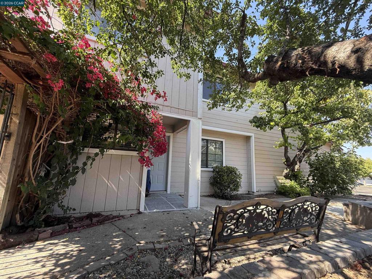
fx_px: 150
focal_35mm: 14
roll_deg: -3.1
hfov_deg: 102.1
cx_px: 186
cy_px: 140
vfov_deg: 85.7
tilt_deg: +10.4
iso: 50
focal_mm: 2.22
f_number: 2.2
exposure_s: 1/248
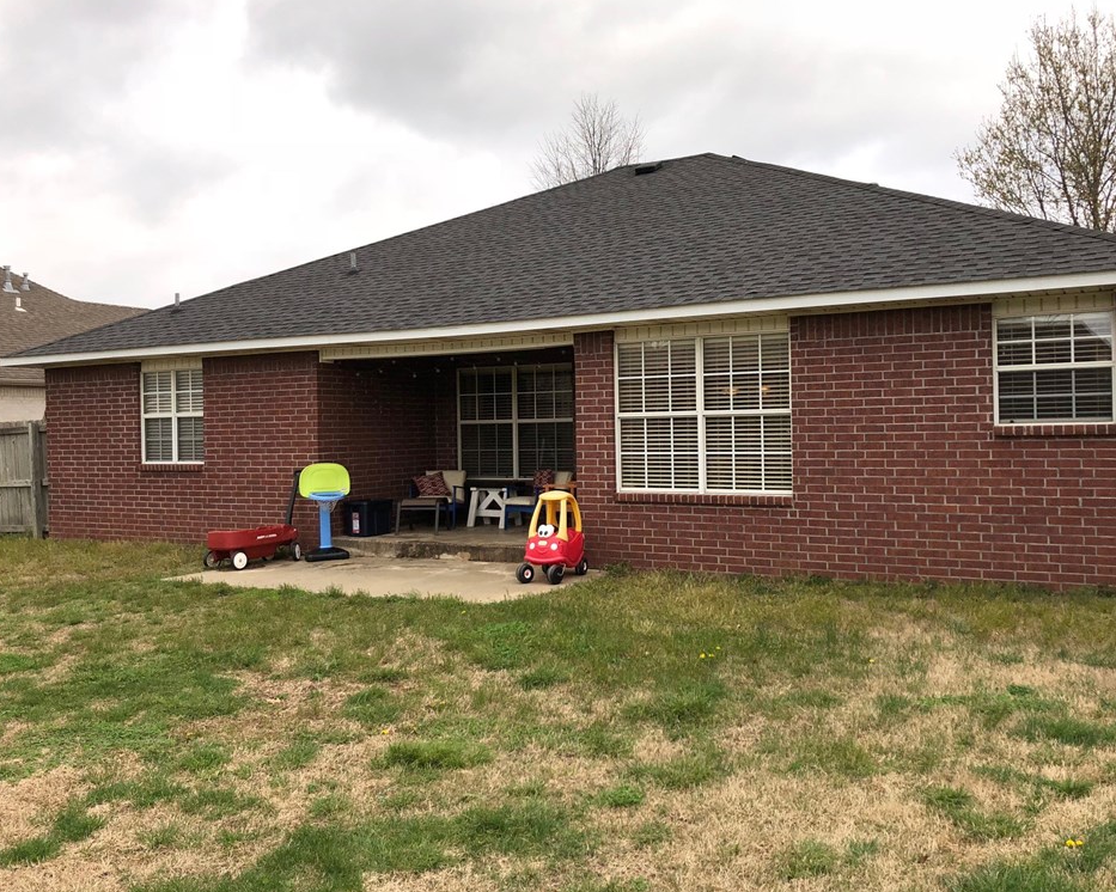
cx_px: 600
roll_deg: +1.3
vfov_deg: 48.5
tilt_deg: -0.5
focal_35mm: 30
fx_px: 991
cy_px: 447
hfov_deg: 58.7
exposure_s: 1/1869
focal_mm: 4
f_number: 1.8
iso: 20
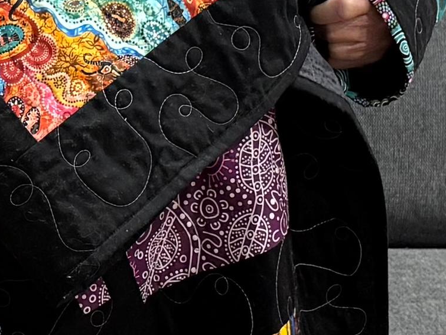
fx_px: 2048
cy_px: 131
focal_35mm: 159
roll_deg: -1.0
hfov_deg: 12.3
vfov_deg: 9.3
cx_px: -4
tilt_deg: -14.1
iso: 400
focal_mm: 6.76
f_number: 1.78
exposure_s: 1/50
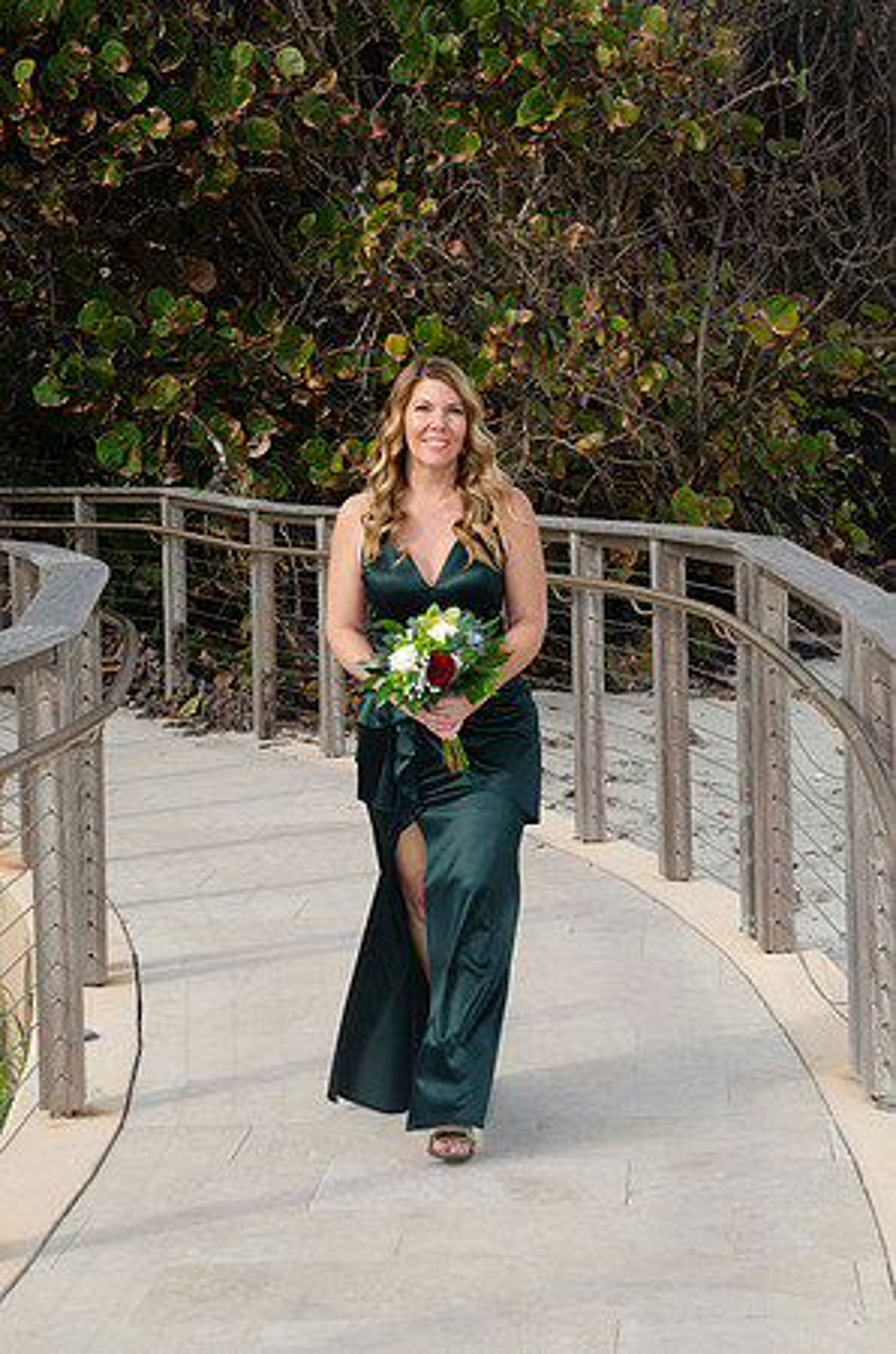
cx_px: 448
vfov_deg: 23.4
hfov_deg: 15.6
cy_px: 677
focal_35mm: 87
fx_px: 3263
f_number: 10
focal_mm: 58
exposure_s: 1/250
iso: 100
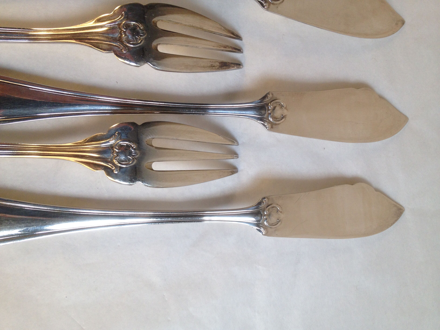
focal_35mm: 35
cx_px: 220
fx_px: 445
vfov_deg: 40.7
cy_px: 165
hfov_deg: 52.6
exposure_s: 1/120
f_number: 2.4
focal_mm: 4.28
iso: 80
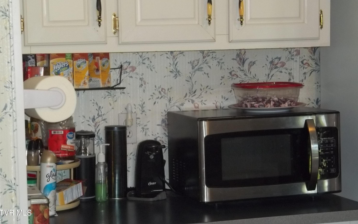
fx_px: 898
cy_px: 90
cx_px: 179
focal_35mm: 92
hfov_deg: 22.6
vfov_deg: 14.2
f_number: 4.5
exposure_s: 1/50
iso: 320
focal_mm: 15.4
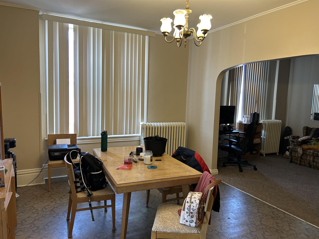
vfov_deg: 53.1
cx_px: 160
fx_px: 240
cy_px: 120
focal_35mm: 26
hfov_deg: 67.3
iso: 100
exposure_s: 1/60
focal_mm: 5.7
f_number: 1.5
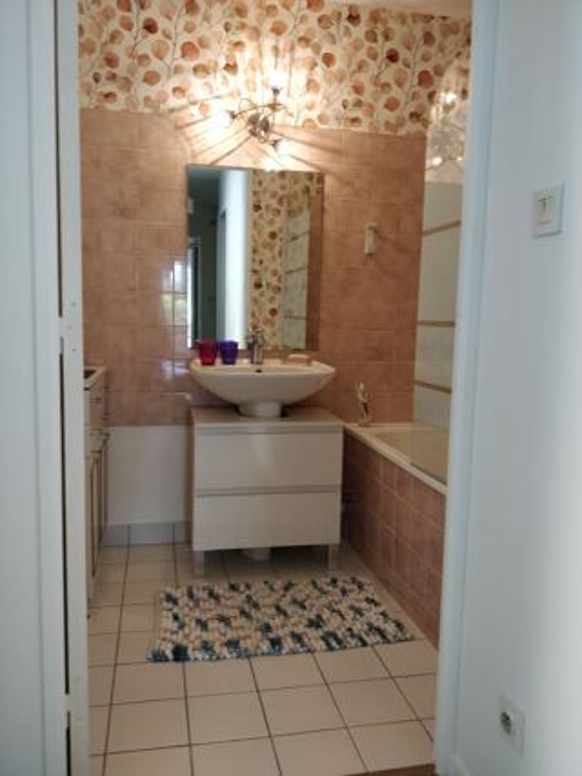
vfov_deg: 71.6
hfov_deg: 56.8
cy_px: 388
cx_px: 291
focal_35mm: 24
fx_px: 538
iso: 640
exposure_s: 1/50
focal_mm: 4.1
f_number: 1.7
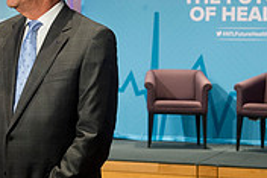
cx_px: 106
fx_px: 926
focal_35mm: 125
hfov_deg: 16.4
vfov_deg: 10.9
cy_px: 73
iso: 2500
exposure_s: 1/100
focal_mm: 38
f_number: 4.5
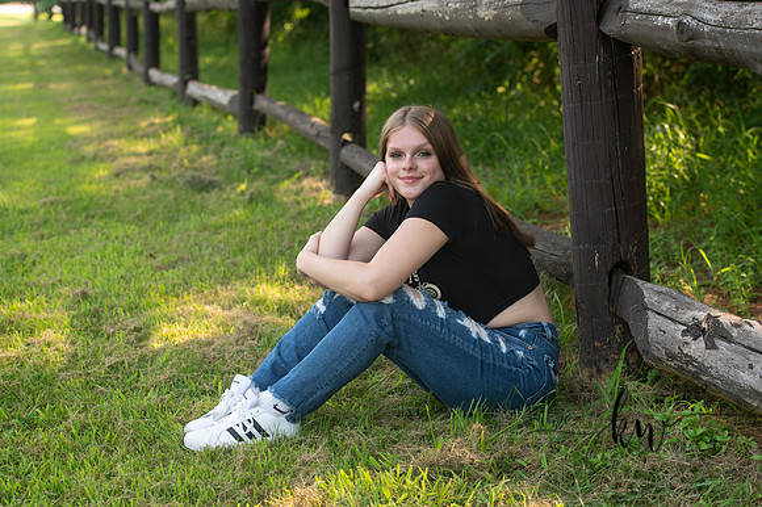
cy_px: 254
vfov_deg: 19.4
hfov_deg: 28.9
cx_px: 381
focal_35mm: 70
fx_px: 1481
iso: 400
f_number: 4.5
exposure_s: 1/200
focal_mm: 70
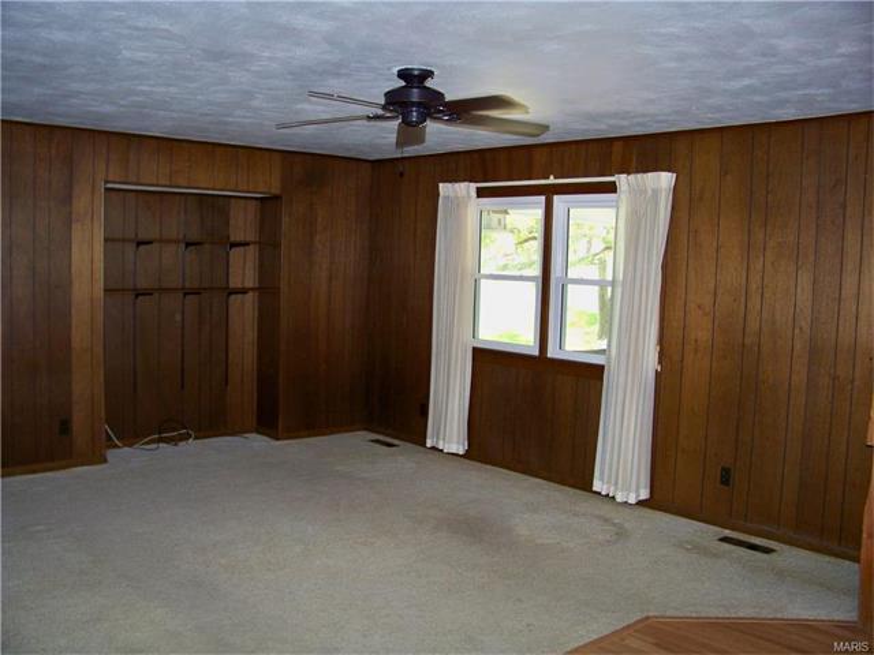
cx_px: 437
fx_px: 833
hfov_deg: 55.4
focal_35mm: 33
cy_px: 328
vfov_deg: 42.9
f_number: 2.8
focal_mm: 5.85
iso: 200
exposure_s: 1/30
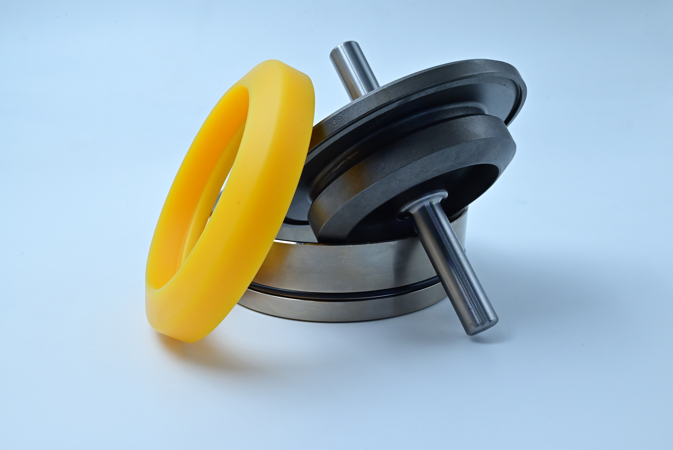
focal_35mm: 49
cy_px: 225
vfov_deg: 27.6
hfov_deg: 40.3
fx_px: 917
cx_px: 336
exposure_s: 1/100
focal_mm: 49
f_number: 14
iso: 1600
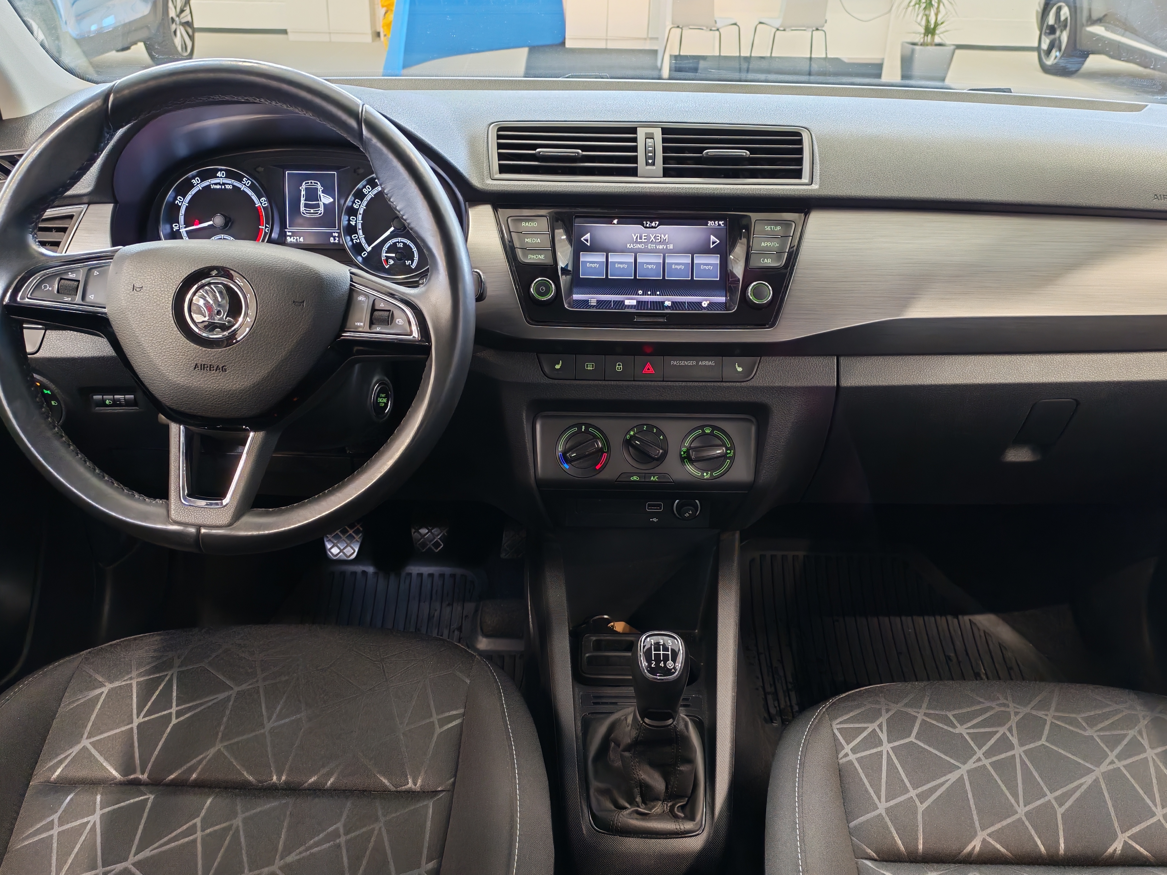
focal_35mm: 31
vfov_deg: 45.4
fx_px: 1045
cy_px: 438
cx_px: 584
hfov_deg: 58.4
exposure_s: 1/50
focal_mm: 6.12
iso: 753
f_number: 1.9
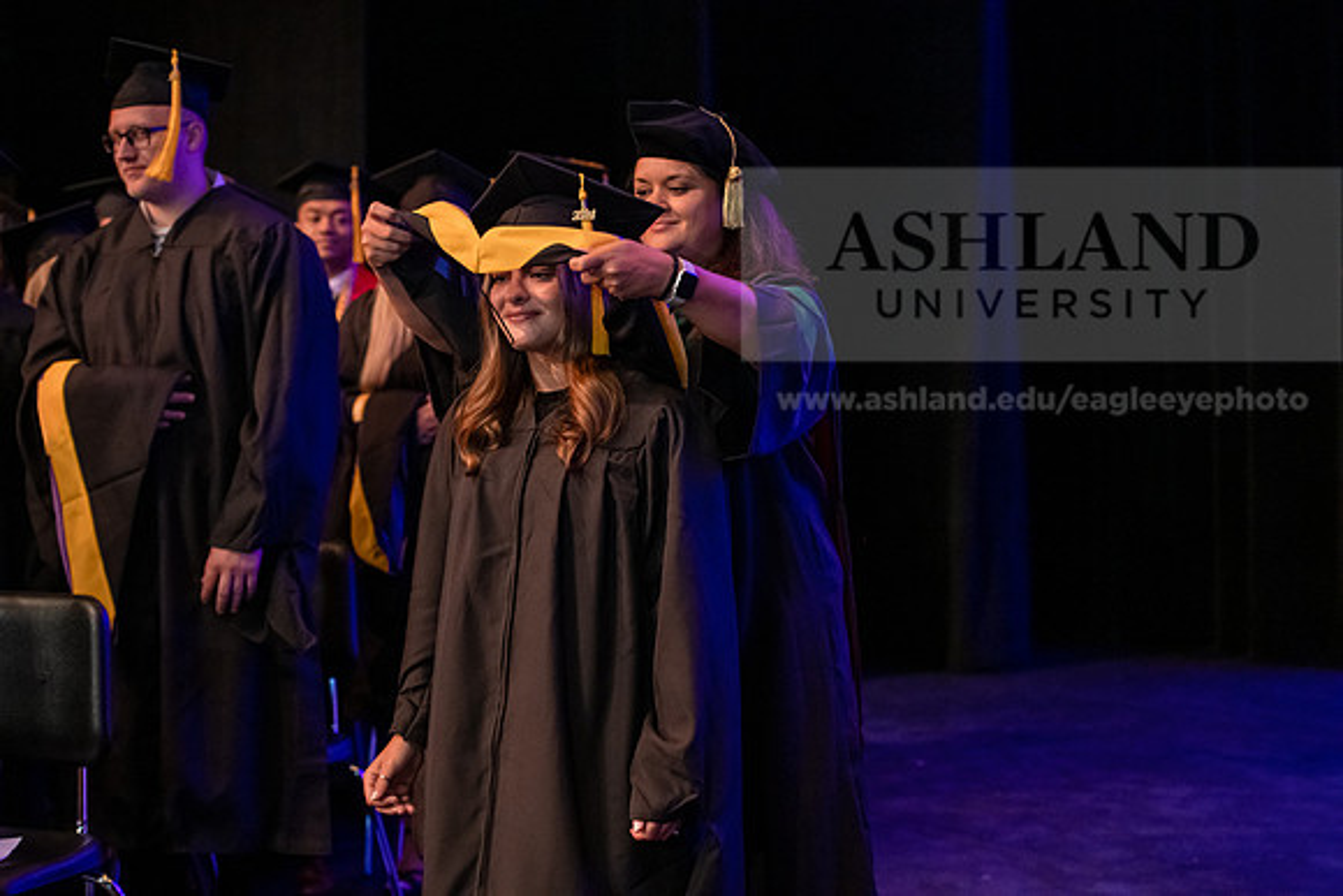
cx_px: 672
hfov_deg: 28.8
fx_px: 2612
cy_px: 448
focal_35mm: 70
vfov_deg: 19.5
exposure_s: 1/200
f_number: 4
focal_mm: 70
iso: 3200
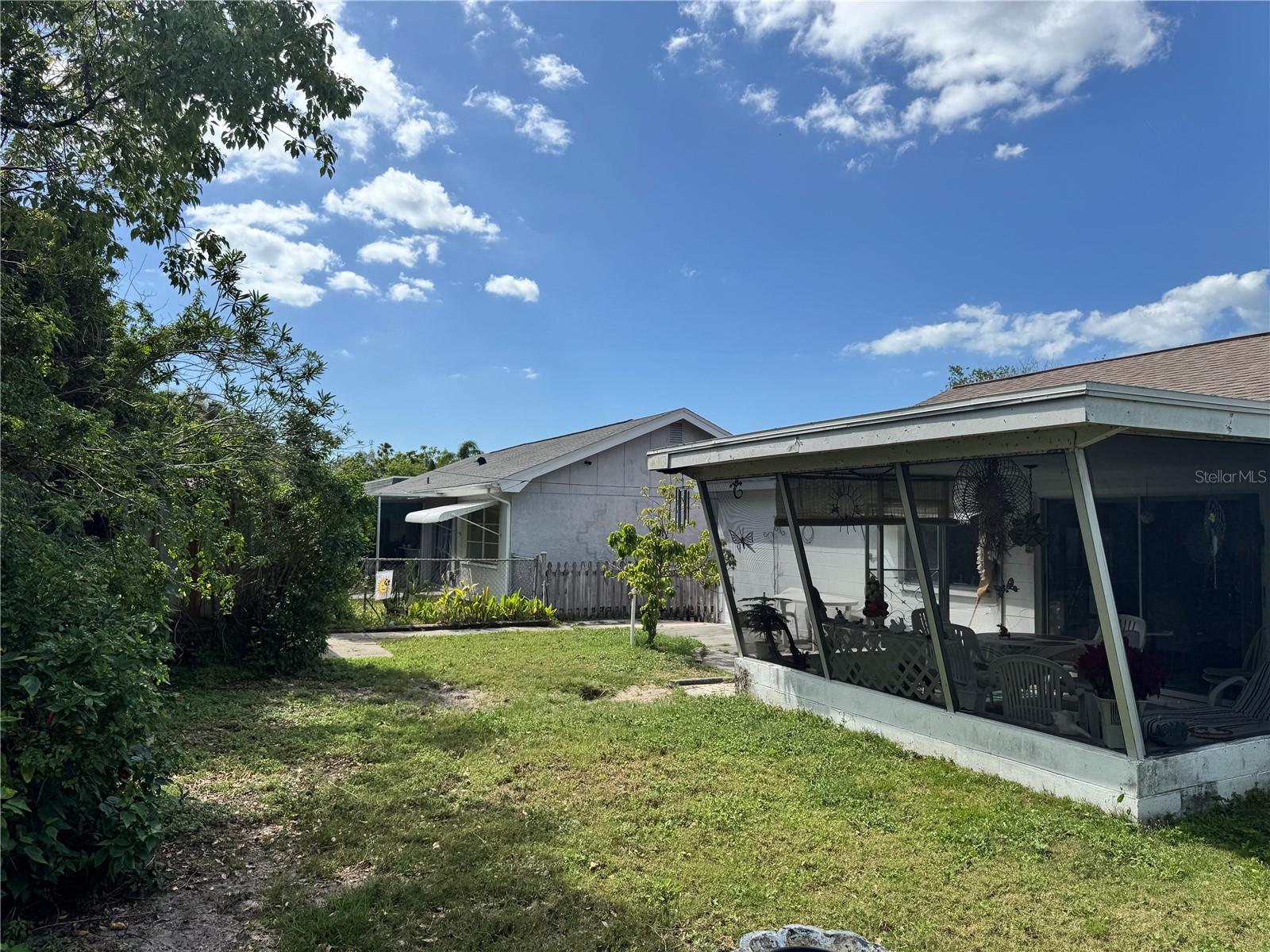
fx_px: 881
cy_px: 476
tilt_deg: +2.7
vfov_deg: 56.8
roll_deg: -0.4
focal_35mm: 24
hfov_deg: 71.6
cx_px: 635
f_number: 1.78
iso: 80
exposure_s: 1/5814
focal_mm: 6.76
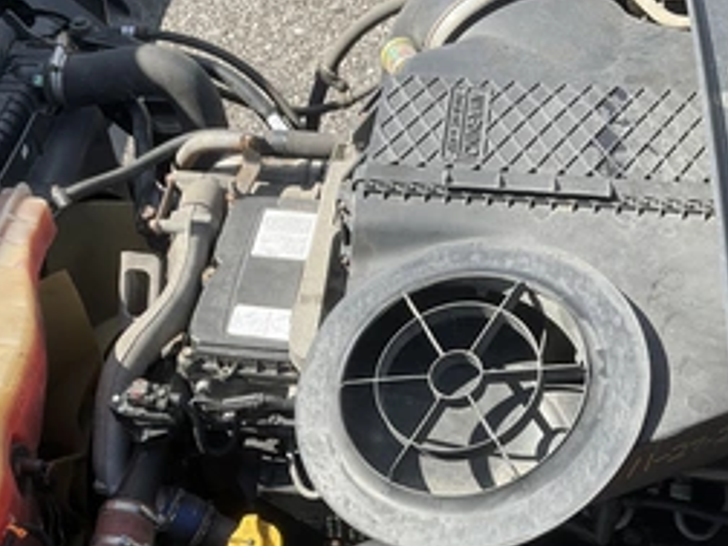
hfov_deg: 41.2
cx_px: 335
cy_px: 425
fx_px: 967
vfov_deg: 30.8
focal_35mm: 46
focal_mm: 3
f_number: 1.8
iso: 25
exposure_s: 1/642
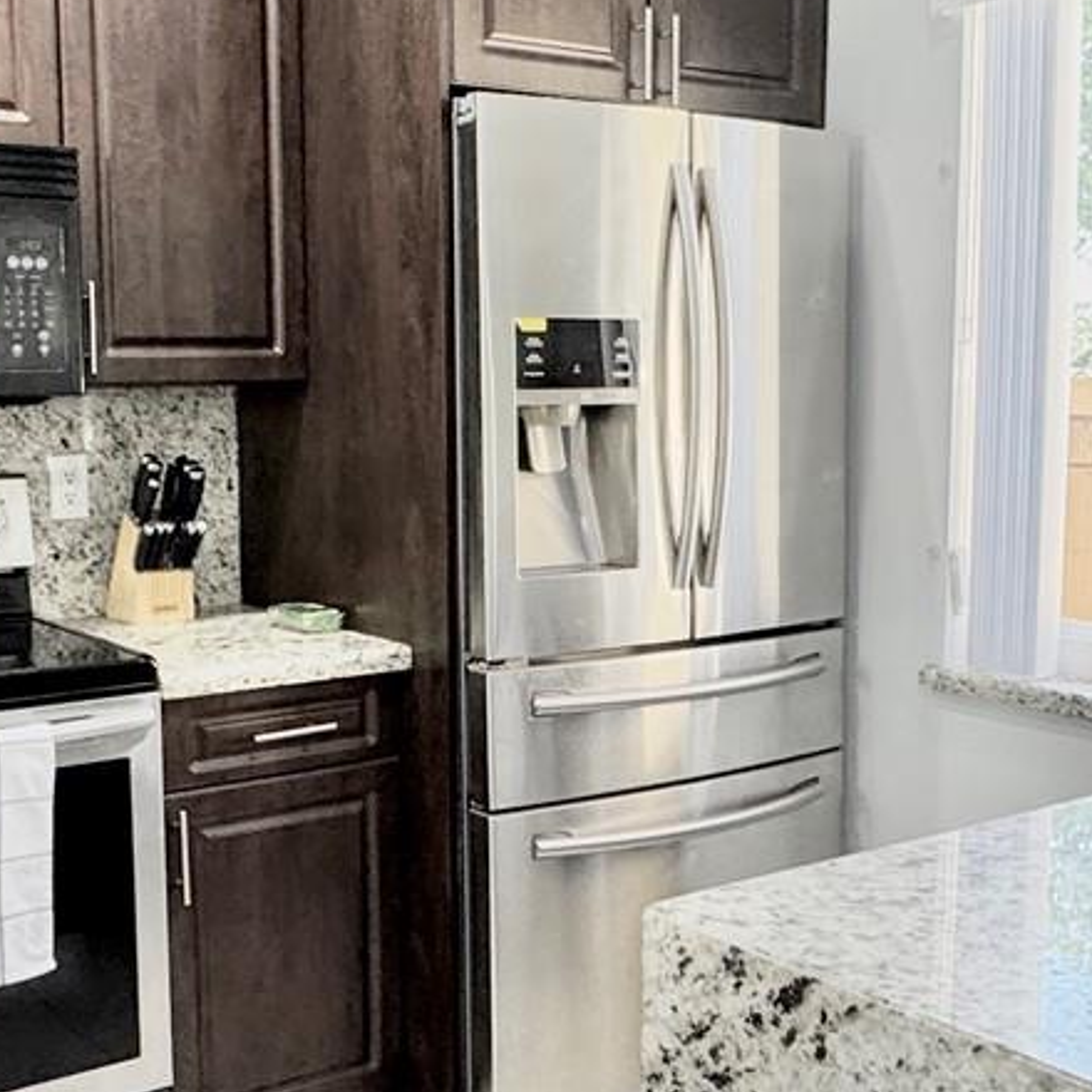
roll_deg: +1.6
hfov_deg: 37.4
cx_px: 442
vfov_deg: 37.5
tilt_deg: -7.9
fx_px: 1606
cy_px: 576
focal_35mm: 45
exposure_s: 1/120
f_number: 2.2
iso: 320
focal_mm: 2.22
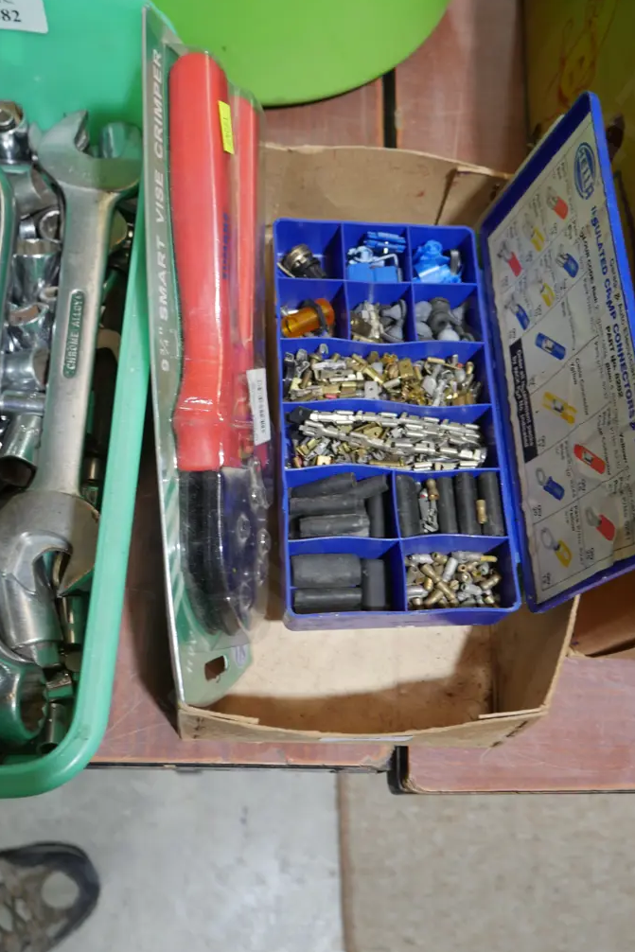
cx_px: 360
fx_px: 952
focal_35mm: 36
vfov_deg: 53.1
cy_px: 472
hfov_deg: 36.8
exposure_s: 1/60
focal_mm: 17
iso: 400
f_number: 4
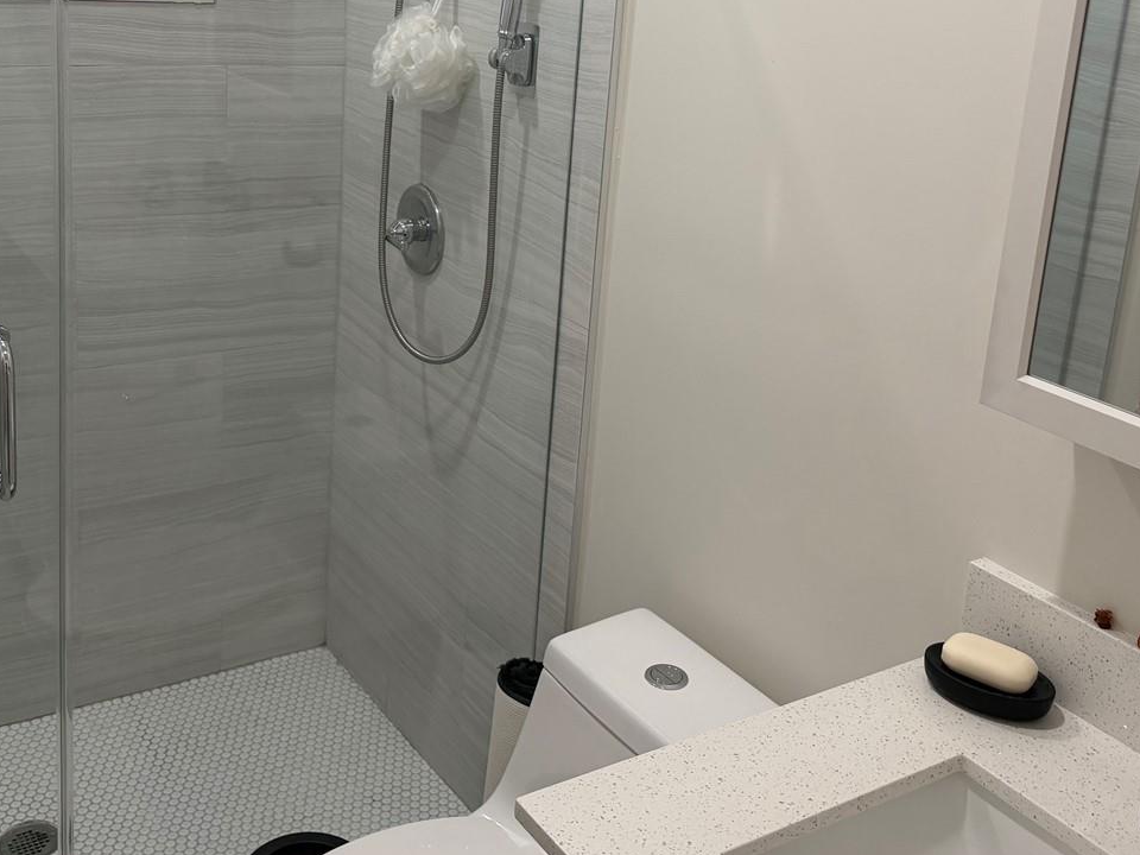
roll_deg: -4.2
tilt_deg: -13.2
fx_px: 1317
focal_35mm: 40
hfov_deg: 46.6
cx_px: 477
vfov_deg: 35.2
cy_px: 213
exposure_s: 1/120
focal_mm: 6.76
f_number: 1.78
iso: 160
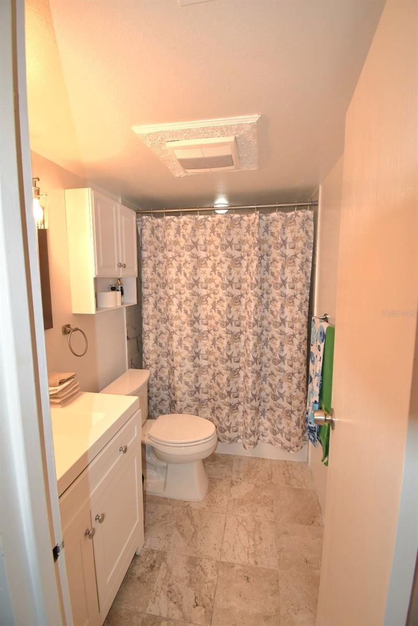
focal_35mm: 15
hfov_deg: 77.3
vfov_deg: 100.4
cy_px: 313
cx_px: 209
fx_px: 261
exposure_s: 1/125
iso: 360
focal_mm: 10
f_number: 5.6
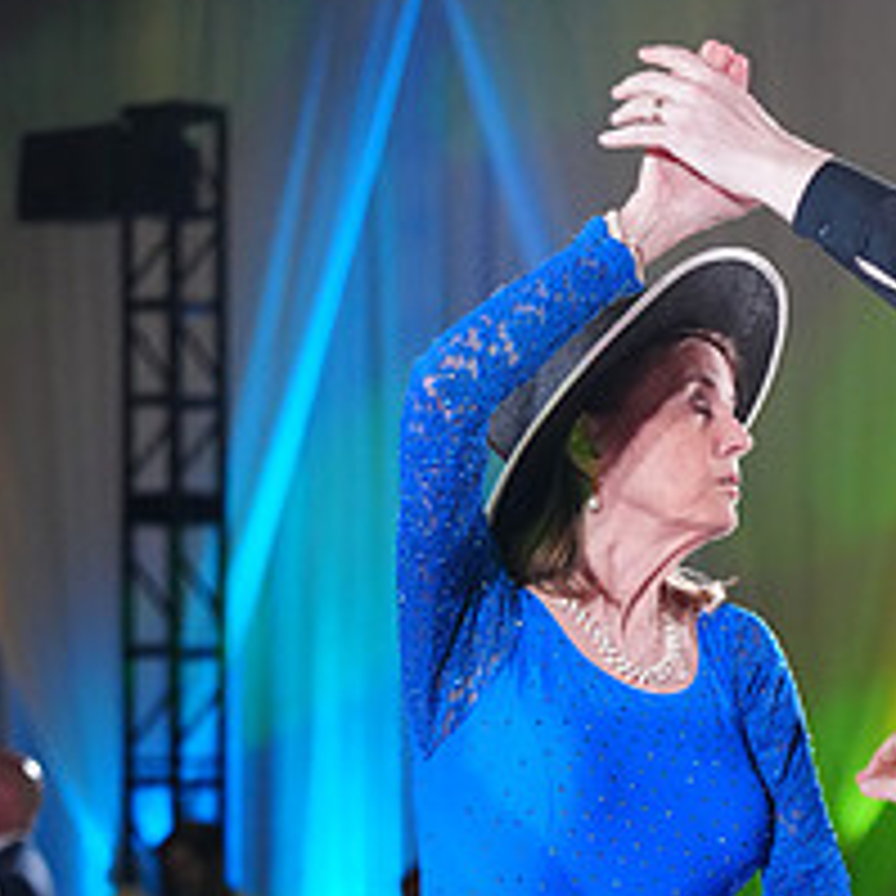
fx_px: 7614
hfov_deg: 6.7
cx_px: 831
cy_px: 1238
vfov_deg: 6.7
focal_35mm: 260
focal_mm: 105
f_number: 4
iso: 4000
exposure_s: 1/400
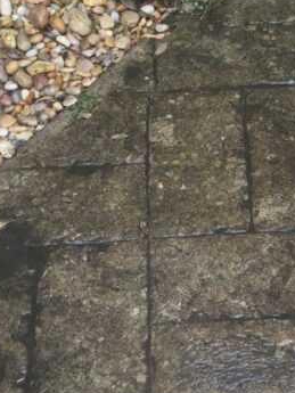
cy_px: 386
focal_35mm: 86
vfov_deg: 22.0
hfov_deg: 16.5
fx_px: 977
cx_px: 355
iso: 32
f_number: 2.2
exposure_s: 1/377
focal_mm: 4.15
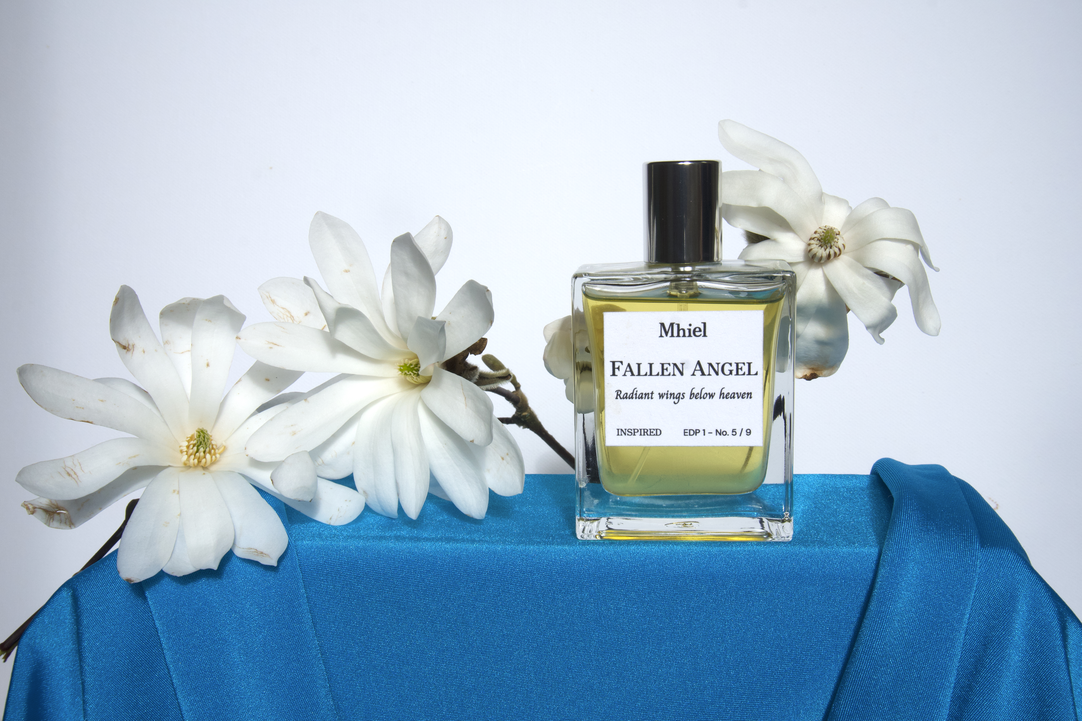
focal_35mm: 39
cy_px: 360
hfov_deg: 49.6
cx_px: 541
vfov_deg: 34.2
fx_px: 1172
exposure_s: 1/90
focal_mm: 26
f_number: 16
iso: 250
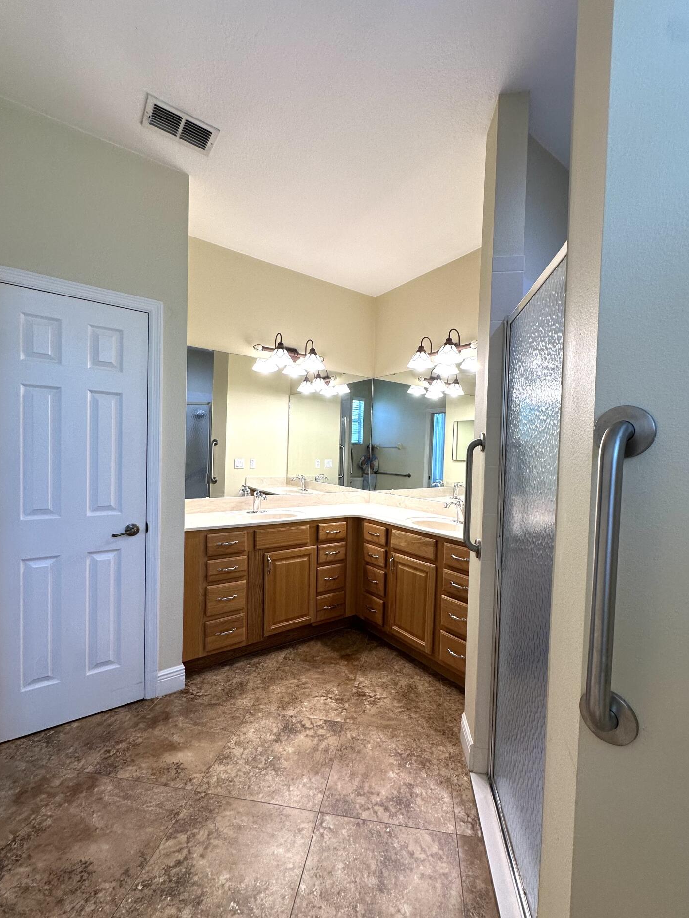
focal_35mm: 15
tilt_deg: -1.4
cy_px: 466
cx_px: 359
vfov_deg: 98.2
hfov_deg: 81.7
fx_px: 398
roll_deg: -1.7
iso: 125
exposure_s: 1/120
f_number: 2.2
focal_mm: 2.22
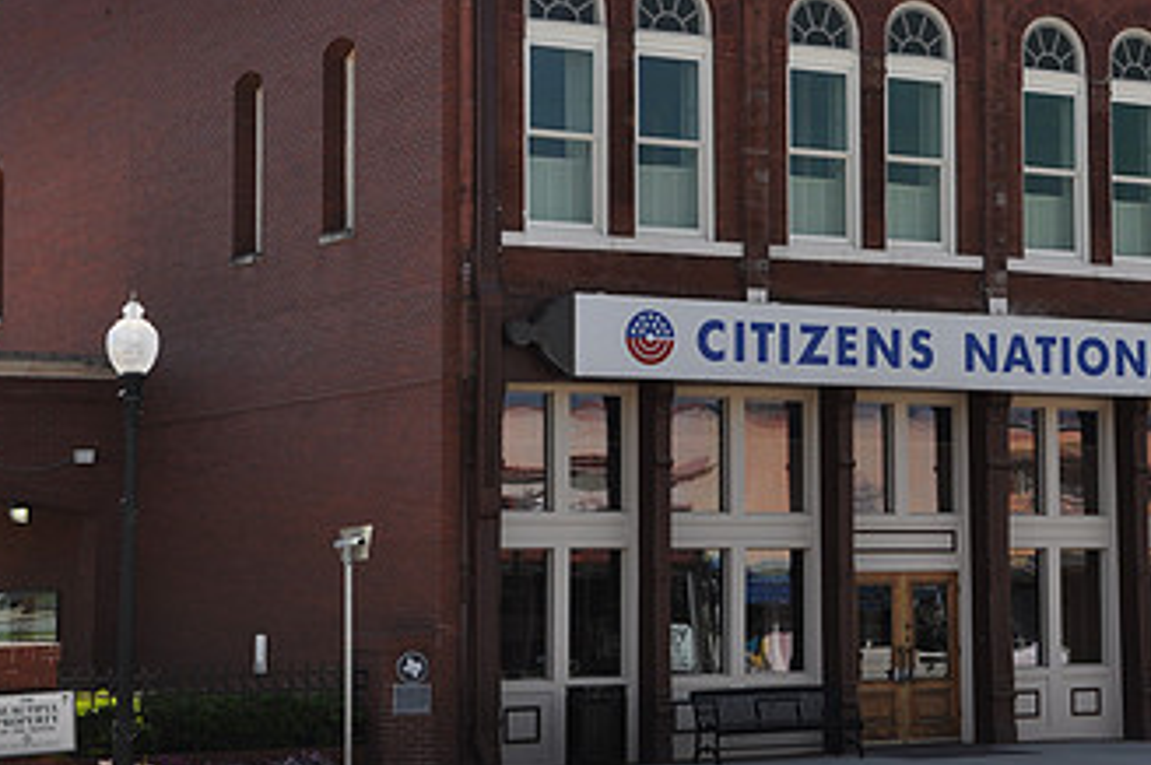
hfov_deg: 21.6
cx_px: 965
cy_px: 325
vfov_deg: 14.7
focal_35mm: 93
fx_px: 2967
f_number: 6.3
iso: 200
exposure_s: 1/200
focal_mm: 35
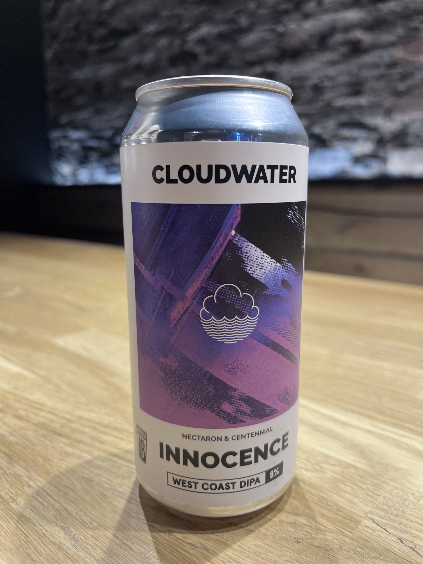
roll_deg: +0.0
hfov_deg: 53.1
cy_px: 282
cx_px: 212
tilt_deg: -11.2
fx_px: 424
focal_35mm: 26
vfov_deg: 67.3
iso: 125
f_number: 1.6
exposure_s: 1/100
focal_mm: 5.1
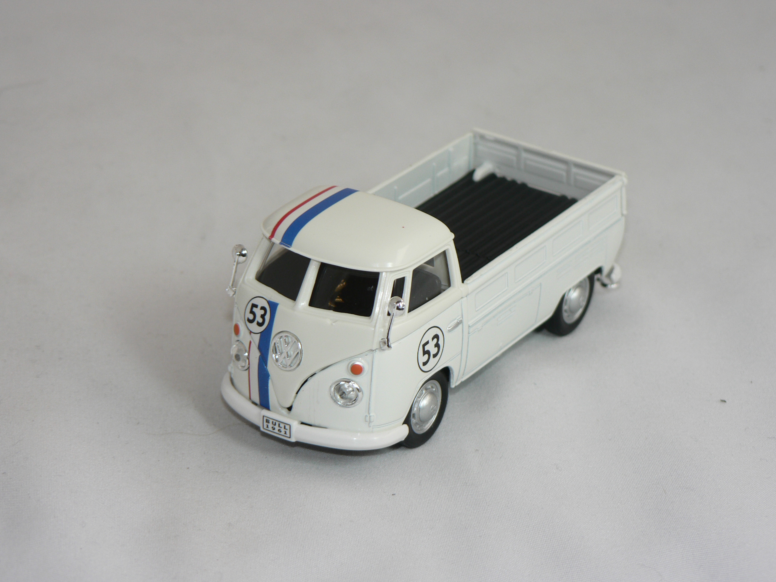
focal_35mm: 102
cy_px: 291
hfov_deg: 19.3
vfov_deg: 14.5
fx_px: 2287
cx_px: 388
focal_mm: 16.9
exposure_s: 1/100
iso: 80
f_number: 3.2
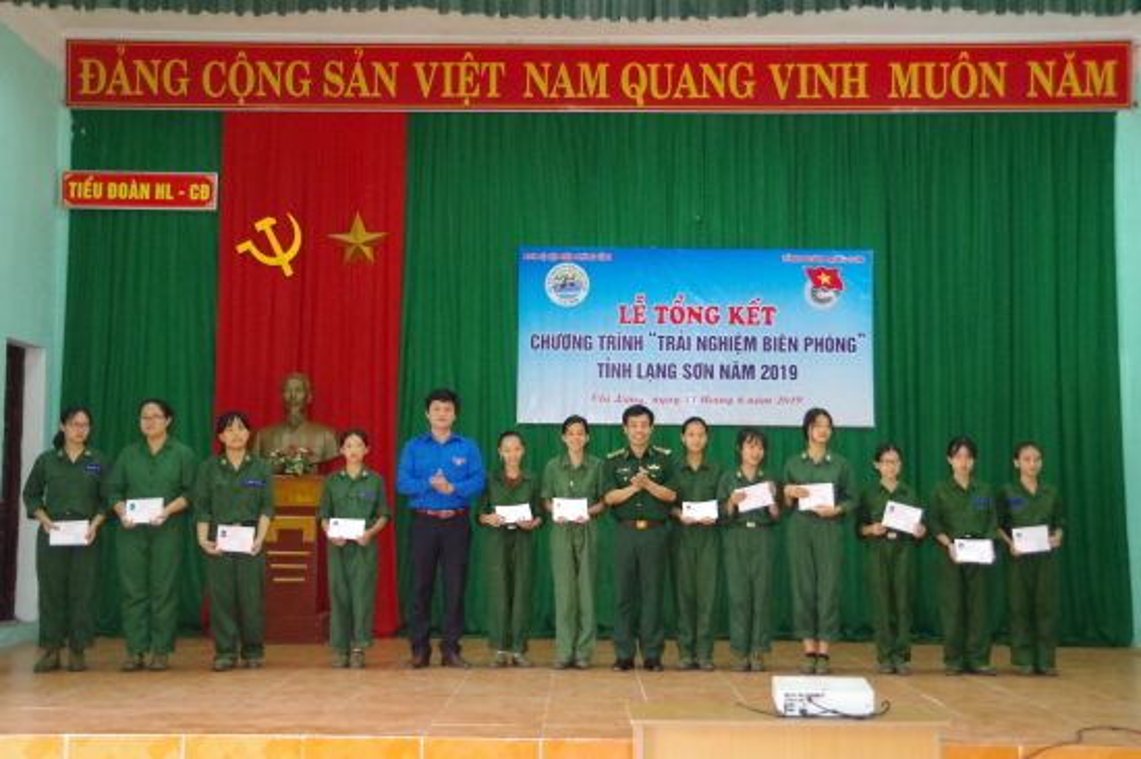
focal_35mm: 46
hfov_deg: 42.8
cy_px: 380
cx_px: 570
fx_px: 1457
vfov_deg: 29.2
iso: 6400
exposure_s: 1/180
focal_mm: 31
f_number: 4.5
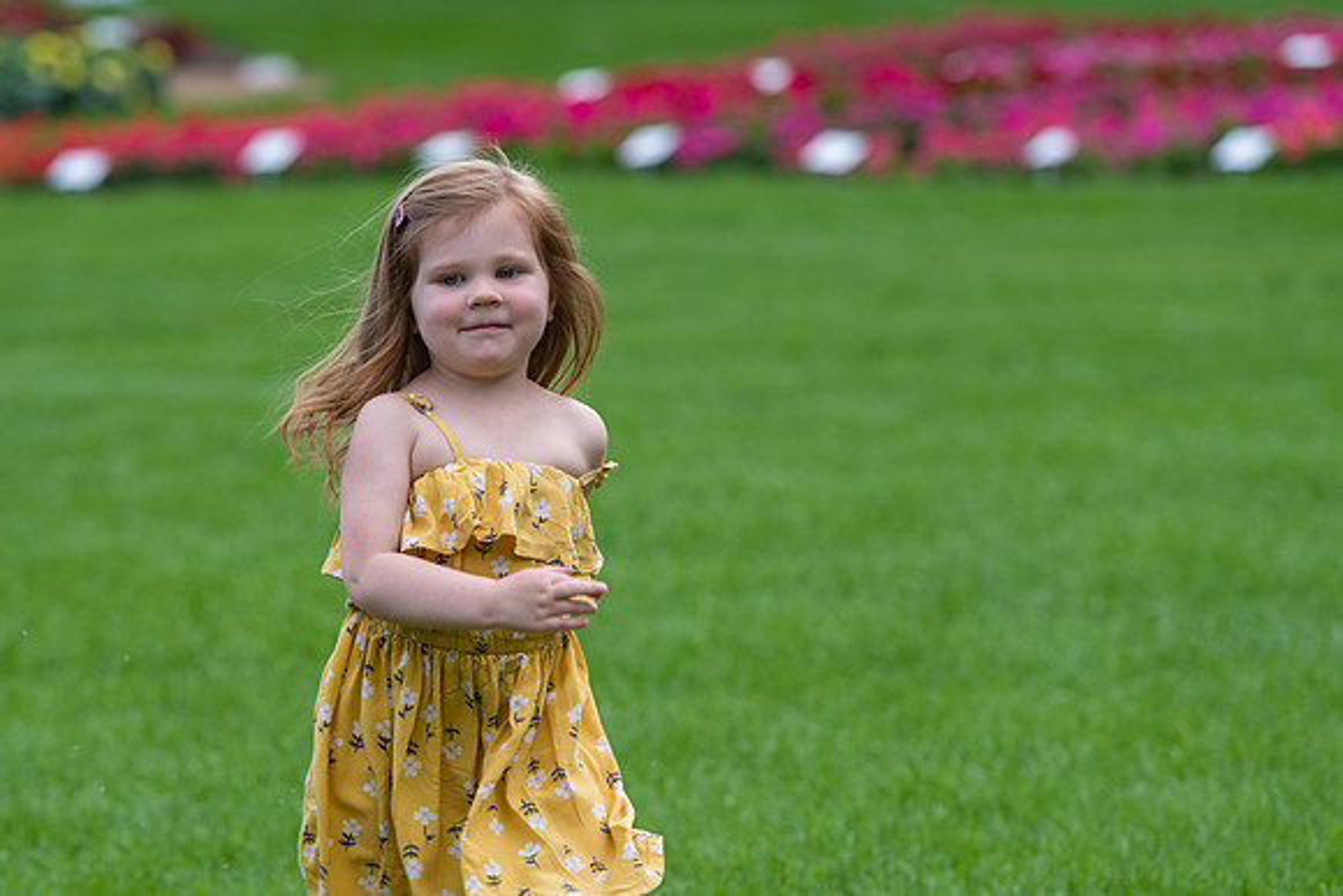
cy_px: 447
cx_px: 434
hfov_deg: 8.3
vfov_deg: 5.6
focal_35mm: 247
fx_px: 9211
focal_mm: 175
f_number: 5
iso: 200
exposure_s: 1/320
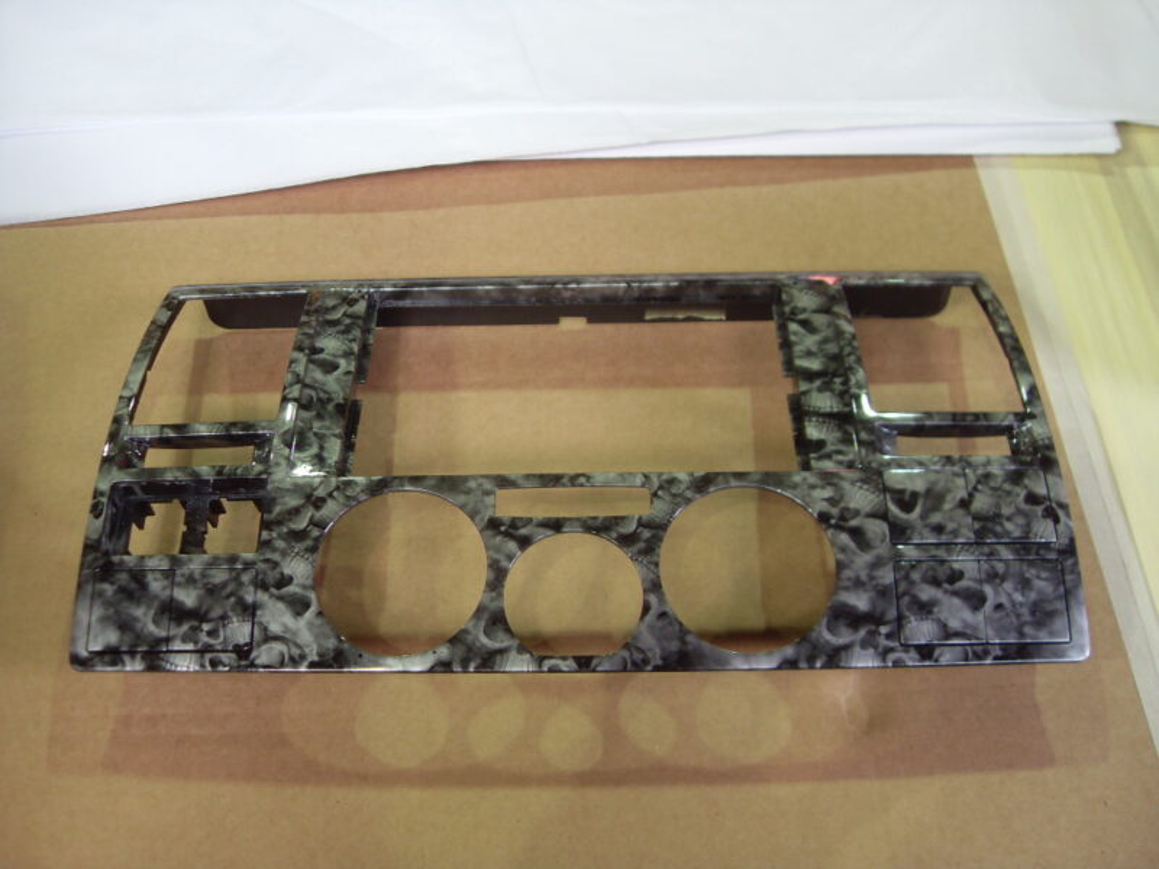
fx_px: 1172
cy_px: 434
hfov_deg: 52.6
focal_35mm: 35
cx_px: 580
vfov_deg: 40.7
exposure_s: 1/45
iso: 120
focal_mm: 6.3
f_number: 2.8
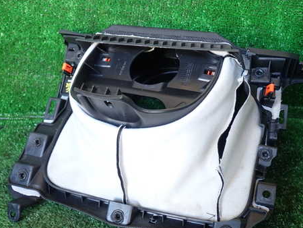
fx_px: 350
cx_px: 156
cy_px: 108
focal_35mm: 40
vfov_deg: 36.0
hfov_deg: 46.8
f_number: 2.3
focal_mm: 5.4
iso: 200
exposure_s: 1/30
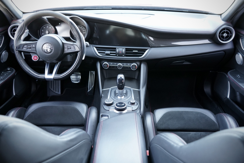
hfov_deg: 63.6
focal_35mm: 29
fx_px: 197
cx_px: 122
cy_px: 82
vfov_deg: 45.0
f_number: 3.5
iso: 2000
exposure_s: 1/160
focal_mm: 29
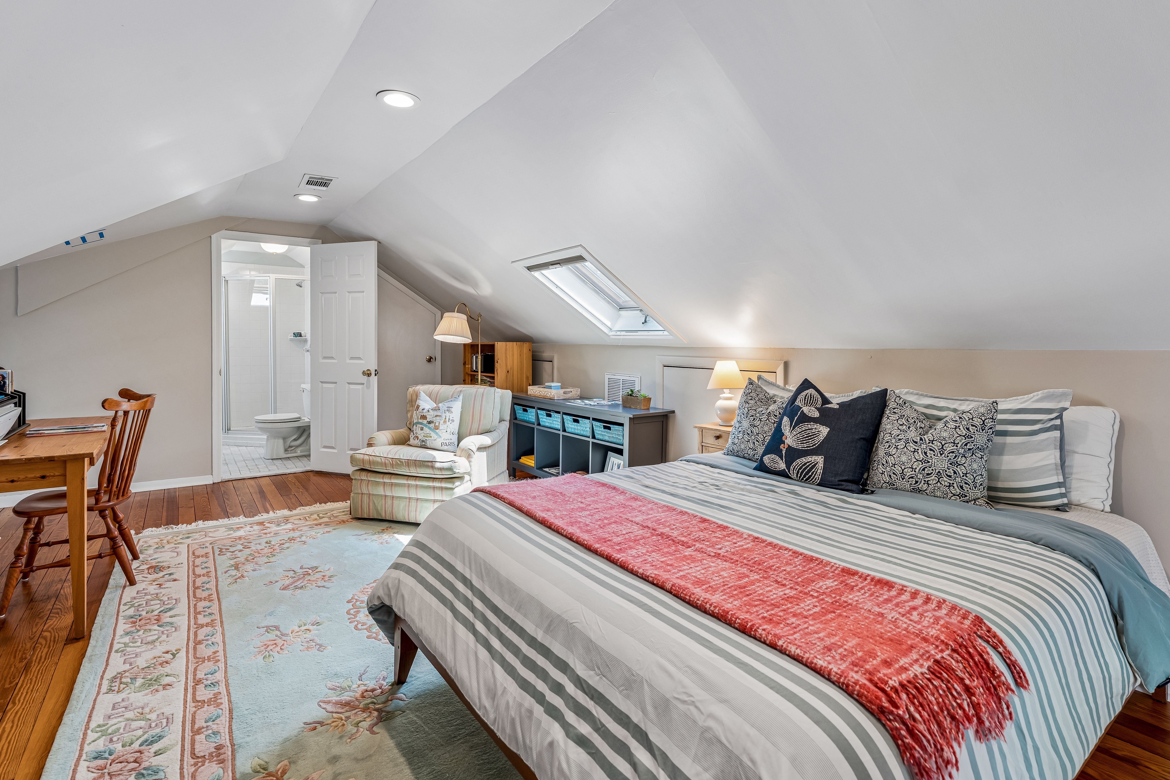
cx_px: 578
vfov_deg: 70.4
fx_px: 552
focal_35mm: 17
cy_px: 386
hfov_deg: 93.3
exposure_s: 1/15
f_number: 6.3
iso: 250
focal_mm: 16
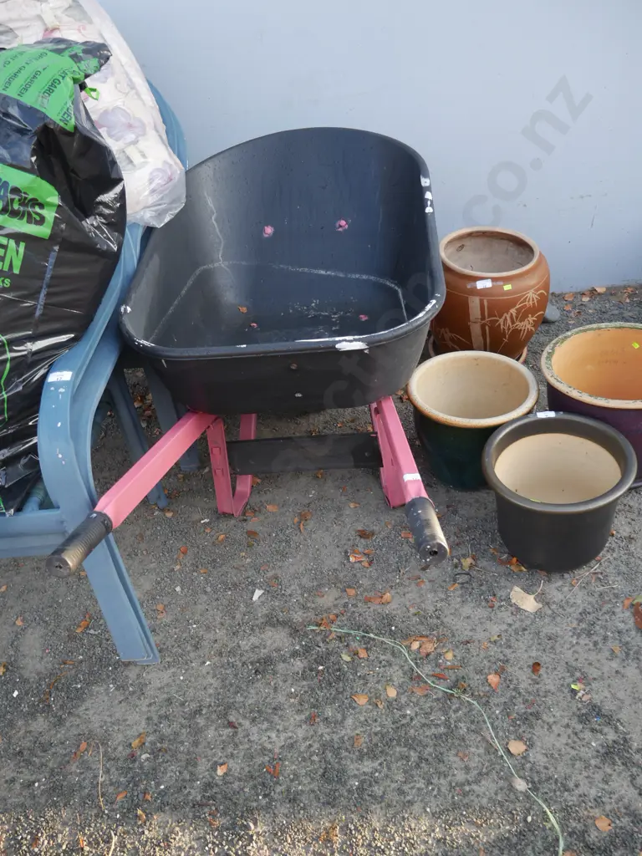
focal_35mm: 32
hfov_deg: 44.2
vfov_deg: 56.8
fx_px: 791
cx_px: 321
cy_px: 428
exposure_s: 1/100
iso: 200
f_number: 3.6
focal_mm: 16
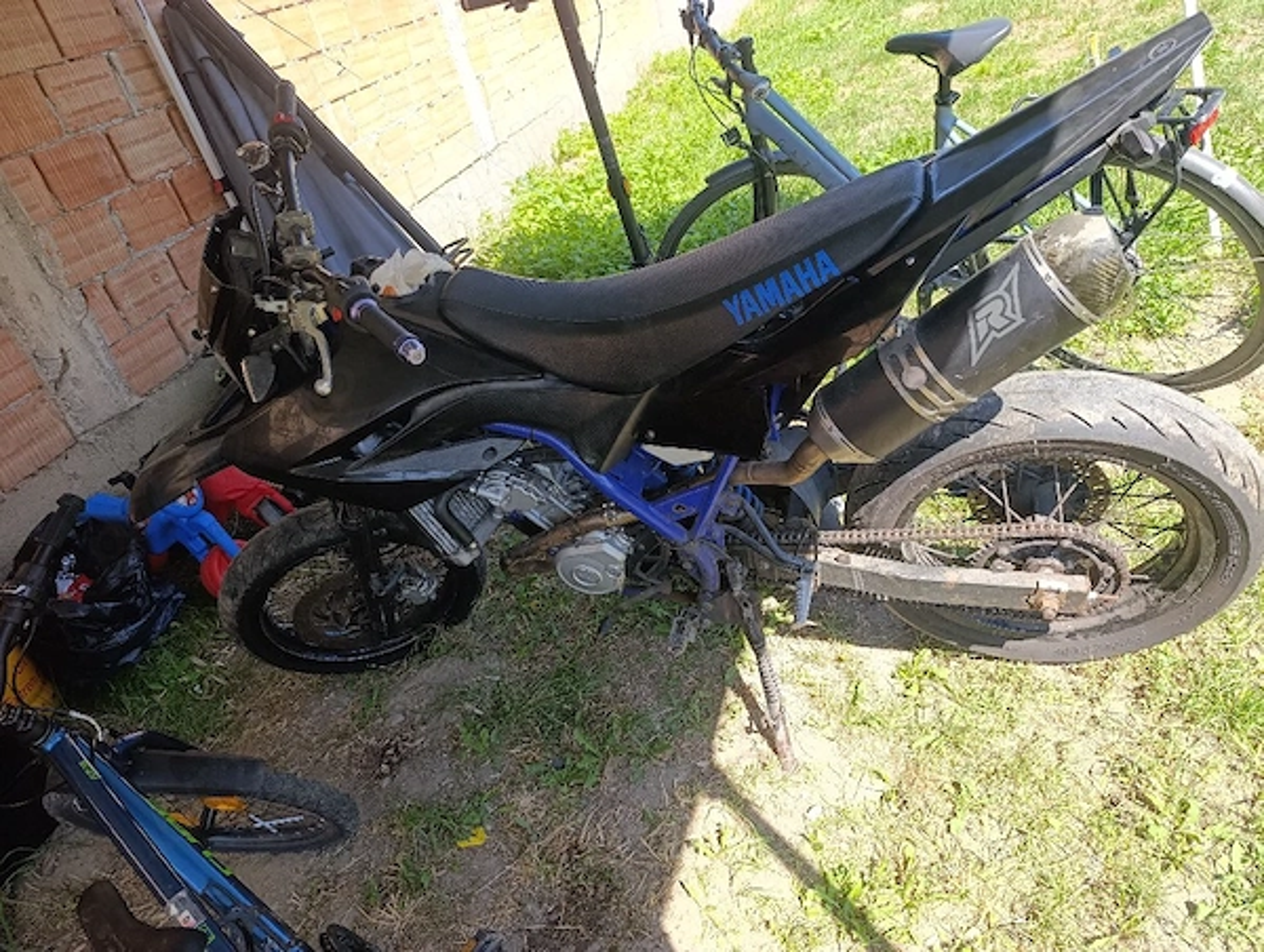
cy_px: 476
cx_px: 632
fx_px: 841
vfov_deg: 59.0
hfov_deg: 73.8
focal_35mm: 23
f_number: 1.6
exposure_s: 1/115
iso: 50
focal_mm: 6.14
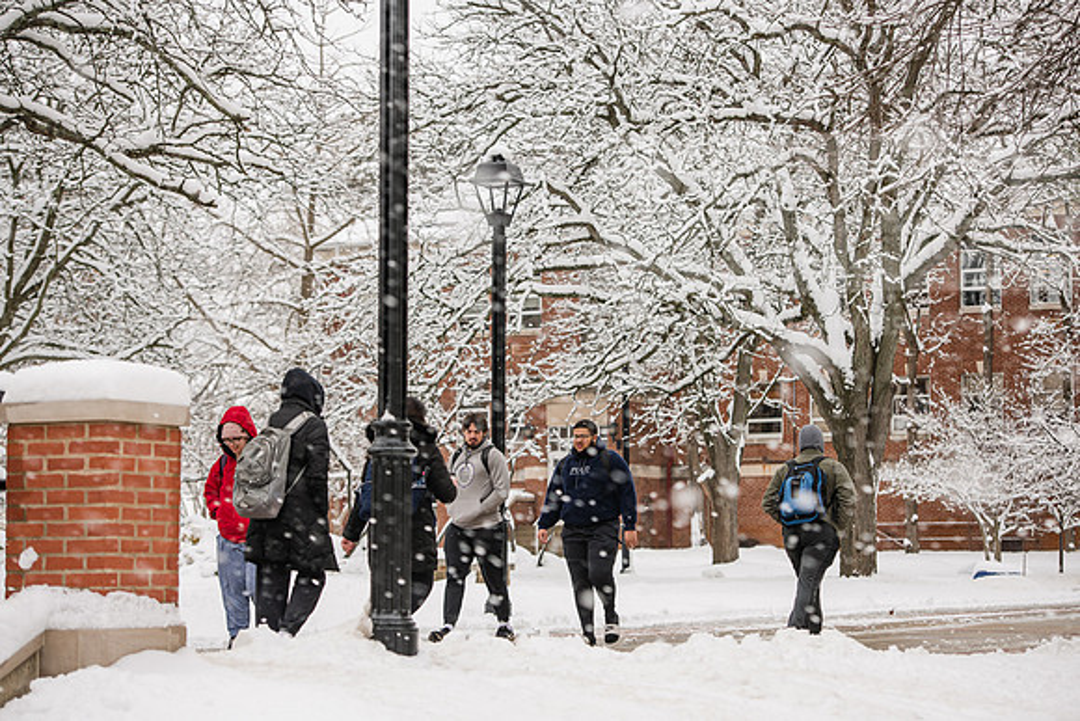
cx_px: 540
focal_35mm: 98
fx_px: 2941
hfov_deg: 20.8
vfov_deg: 14.0
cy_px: 360
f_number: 4
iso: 160
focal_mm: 98
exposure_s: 1/400
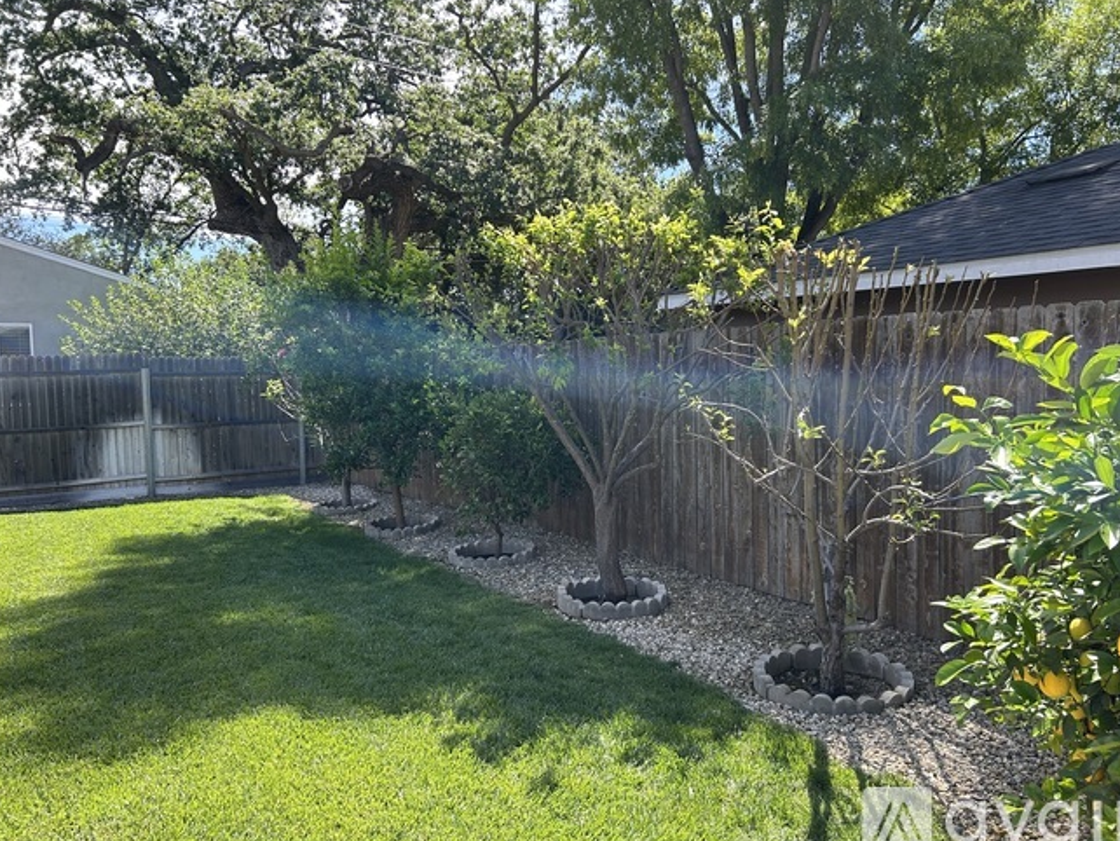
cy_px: 420
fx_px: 874
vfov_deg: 51.4
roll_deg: +0.9
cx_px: 563
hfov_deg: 65.3
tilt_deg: -4.5
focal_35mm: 27
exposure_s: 1/769
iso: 50
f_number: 1.5
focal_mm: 5.7
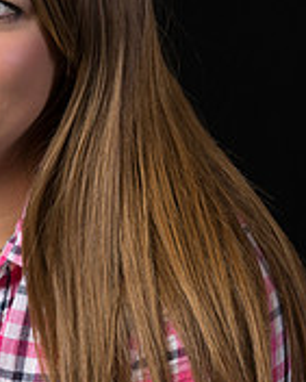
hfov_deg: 12.7
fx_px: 1357
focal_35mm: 120
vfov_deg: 16.0
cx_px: 7
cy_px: 174
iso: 100
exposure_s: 1/160
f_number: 5.6
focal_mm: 50
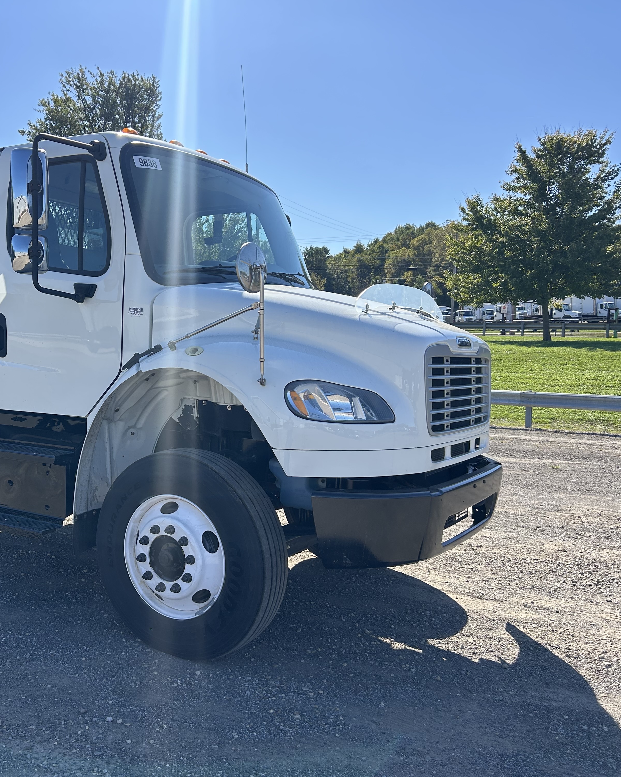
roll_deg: -1.7
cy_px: 387
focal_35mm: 34
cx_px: 137
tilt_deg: -3.2
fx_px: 781
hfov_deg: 41.7
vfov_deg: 52.8
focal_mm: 5.7
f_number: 1.5
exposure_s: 1/2841
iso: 50
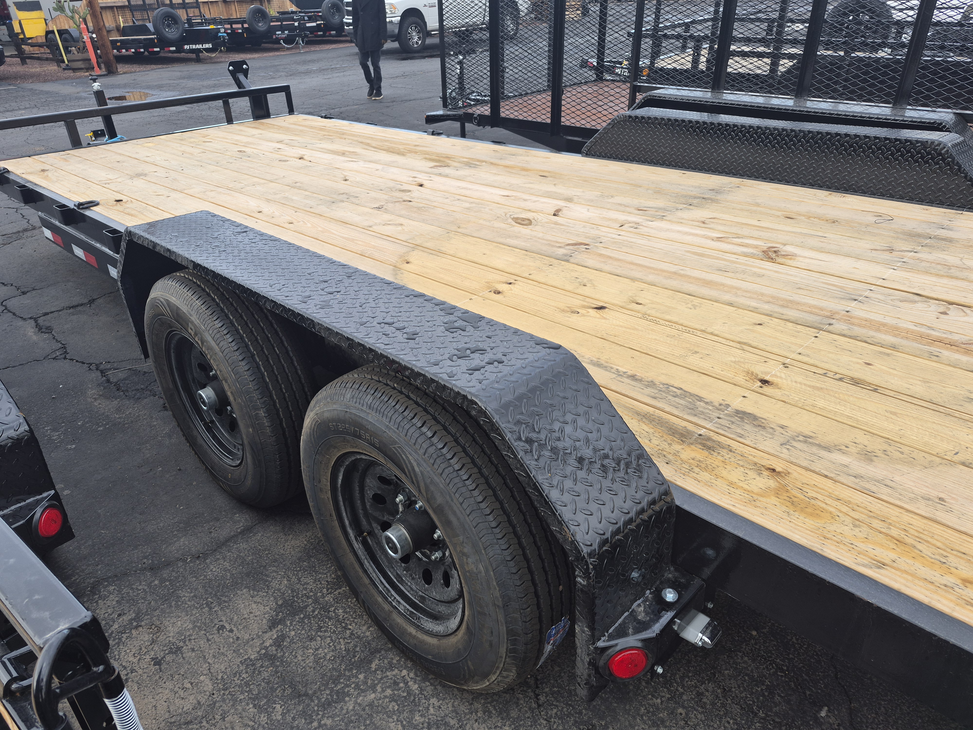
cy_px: 365
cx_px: 486
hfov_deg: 73.9
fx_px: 646
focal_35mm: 23
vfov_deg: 58.9
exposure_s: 1/359
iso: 50
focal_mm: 5.4
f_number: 1.8
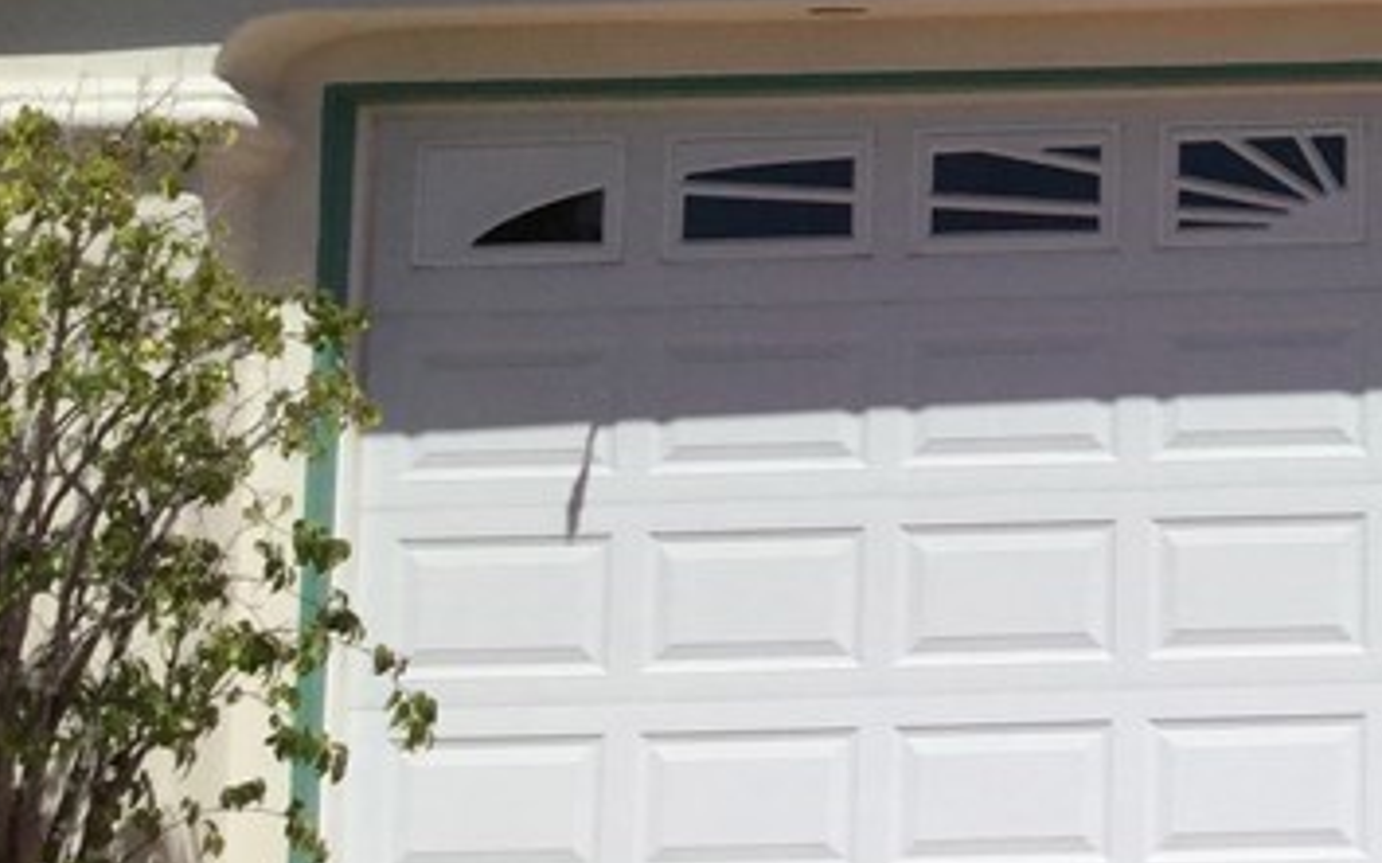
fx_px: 3577
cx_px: 1788
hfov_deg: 20.1
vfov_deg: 13.5
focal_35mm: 95
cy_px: -43
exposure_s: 1/3021
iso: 25
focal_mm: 3.3
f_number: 2.4
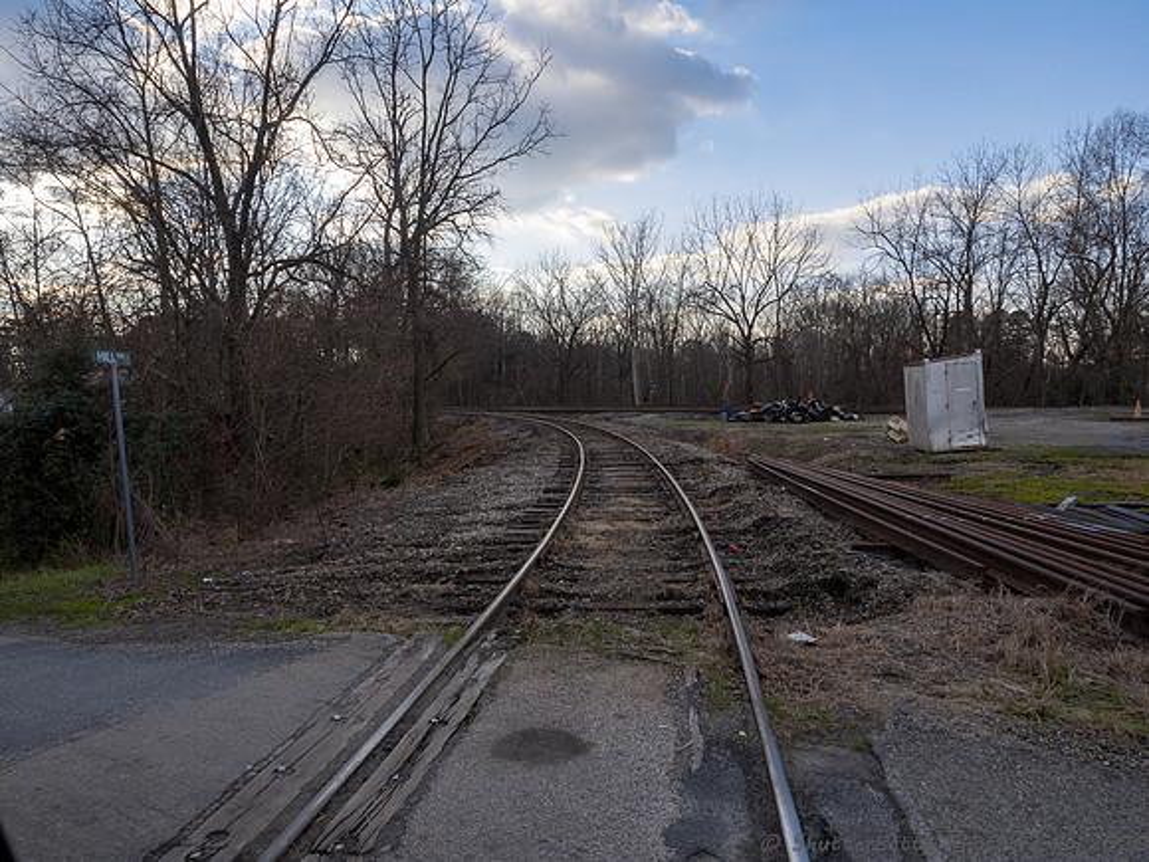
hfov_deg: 71.6
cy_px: 431
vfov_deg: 56.8
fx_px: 797
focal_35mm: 24
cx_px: 574
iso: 200
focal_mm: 12
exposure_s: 1/250
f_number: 6.3
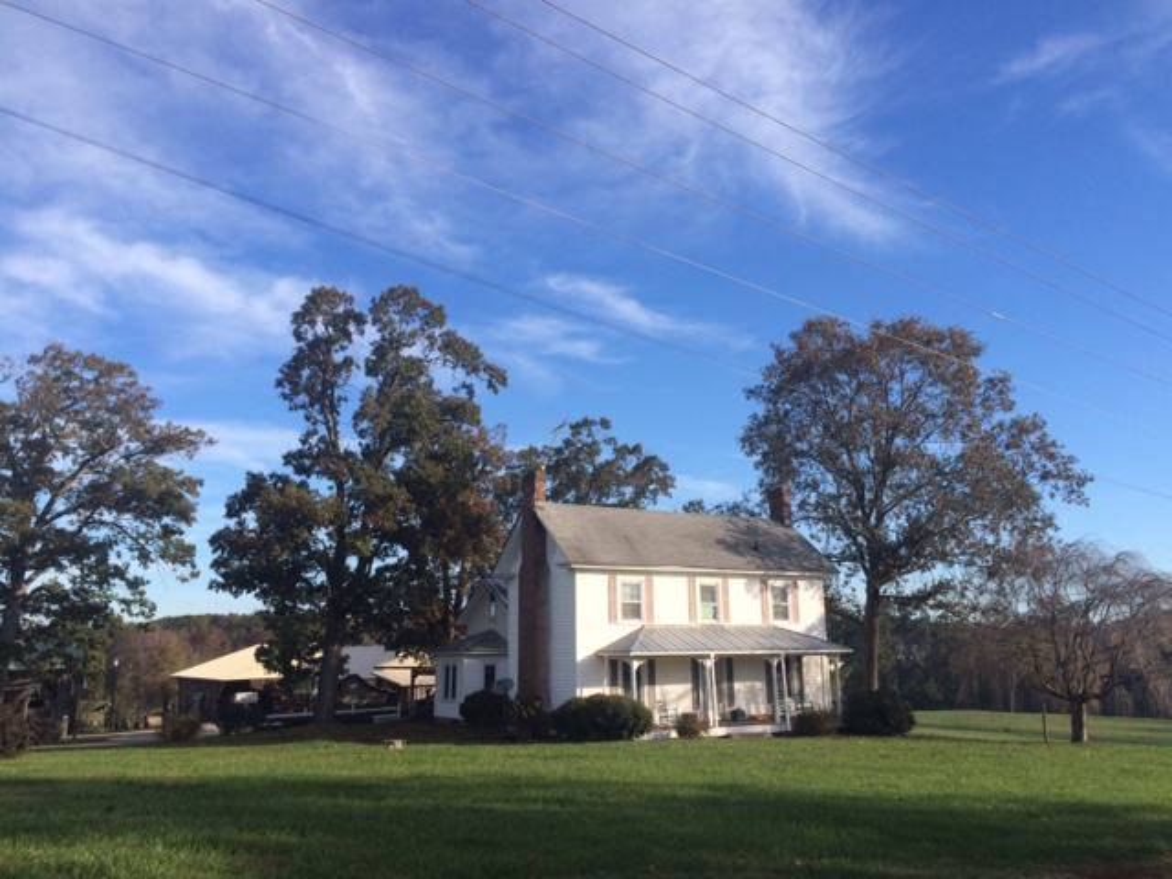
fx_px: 982
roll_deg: +1.6
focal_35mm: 29
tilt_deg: +11.0
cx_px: 586
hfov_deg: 61.7
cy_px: 440
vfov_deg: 48.2
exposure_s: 1/1414
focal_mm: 4.15
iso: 32
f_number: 2.2
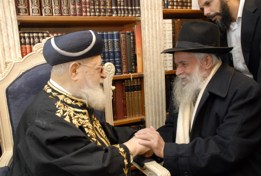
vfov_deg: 37.0
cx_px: 130
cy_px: 88
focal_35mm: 36
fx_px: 262
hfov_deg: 53.0
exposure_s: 1/50
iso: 800
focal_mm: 24
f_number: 4.5
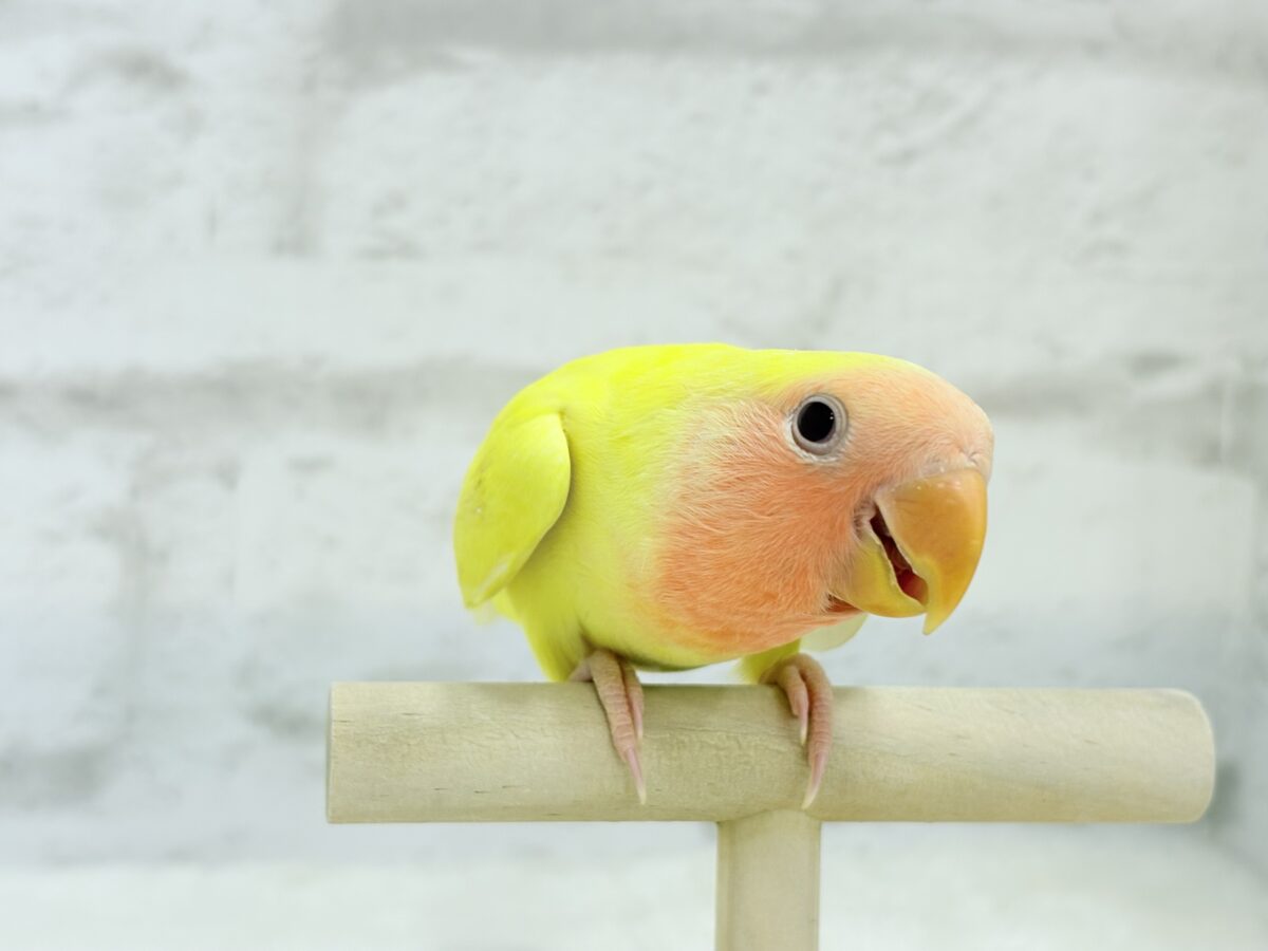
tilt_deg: -4.5
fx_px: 1905
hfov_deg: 36.8
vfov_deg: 28.0
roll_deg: +0.1
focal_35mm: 52
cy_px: 476
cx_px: 634
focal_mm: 5.96
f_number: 1.6
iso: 32
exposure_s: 1/50
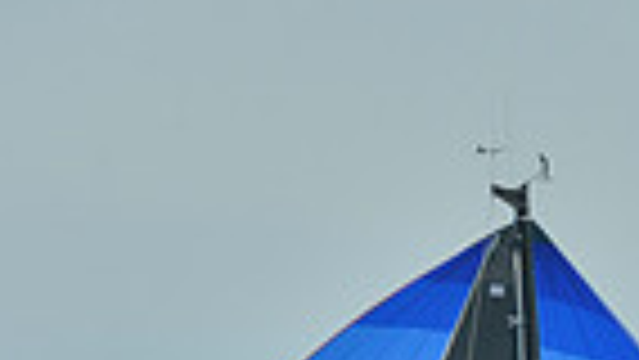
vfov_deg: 1.3
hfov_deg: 2.3
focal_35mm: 944
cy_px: 1184
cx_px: 740
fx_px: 16001
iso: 280
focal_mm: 220
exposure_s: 1/800
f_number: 10
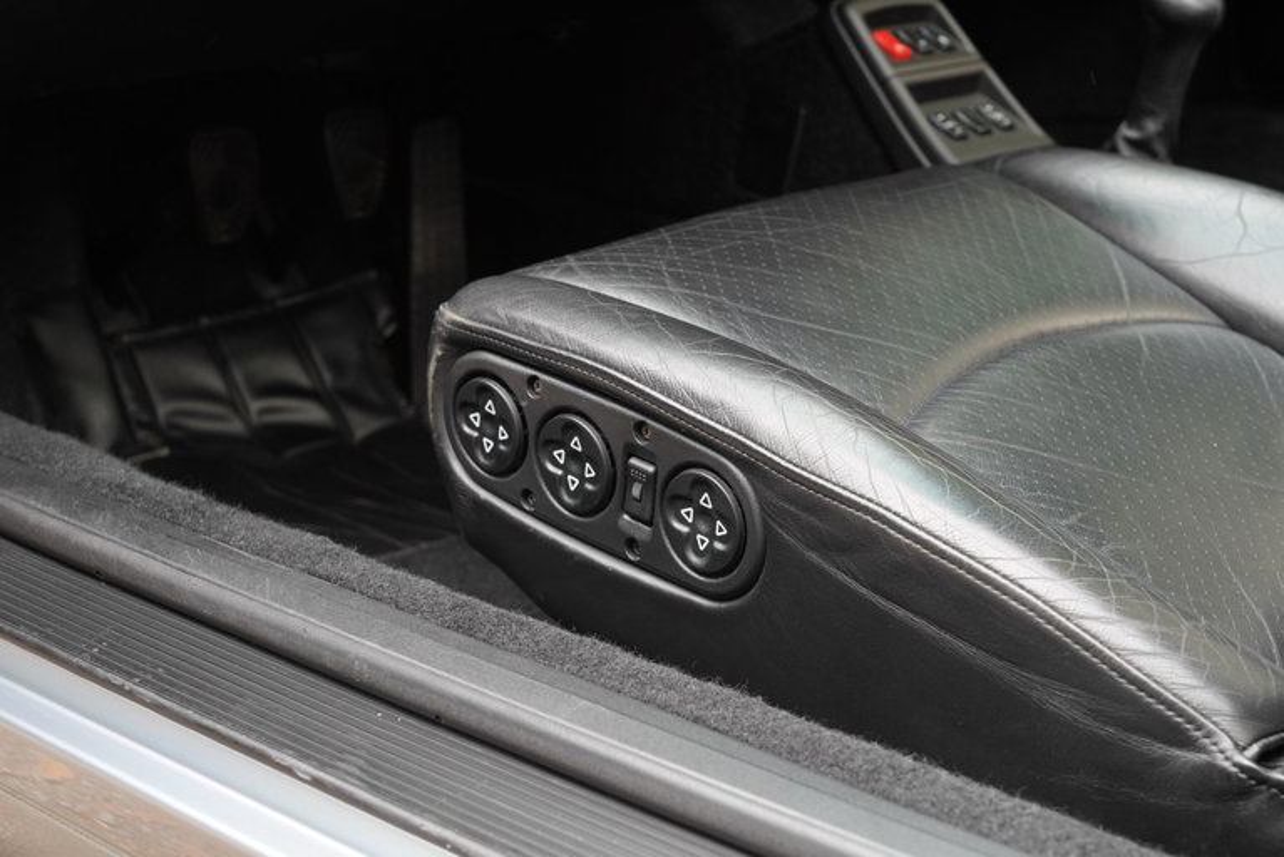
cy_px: 428
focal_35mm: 60
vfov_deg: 22.6
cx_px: 642
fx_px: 2141
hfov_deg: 33.4
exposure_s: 1/60
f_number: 8
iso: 1000
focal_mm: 60
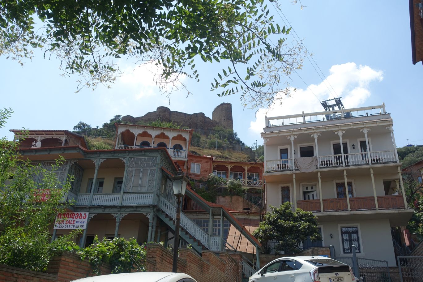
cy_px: 141
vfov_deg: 38.9
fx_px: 399
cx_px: 212
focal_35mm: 34
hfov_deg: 55.8
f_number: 4
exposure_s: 1/160
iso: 125
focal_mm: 12.35
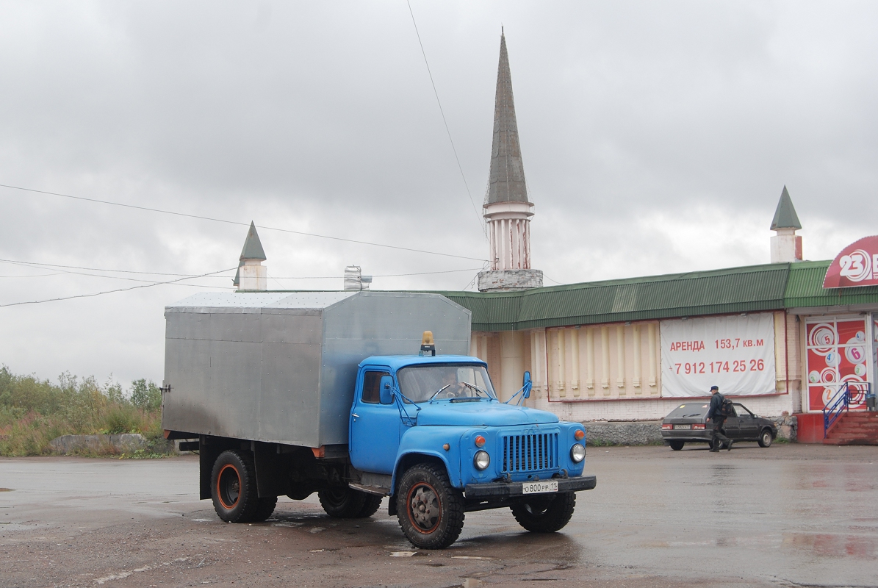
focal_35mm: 52
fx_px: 1282
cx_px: 439
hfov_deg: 37.8
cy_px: 294
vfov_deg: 25.8
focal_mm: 35
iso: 200
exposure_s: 1/60
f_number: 4.8
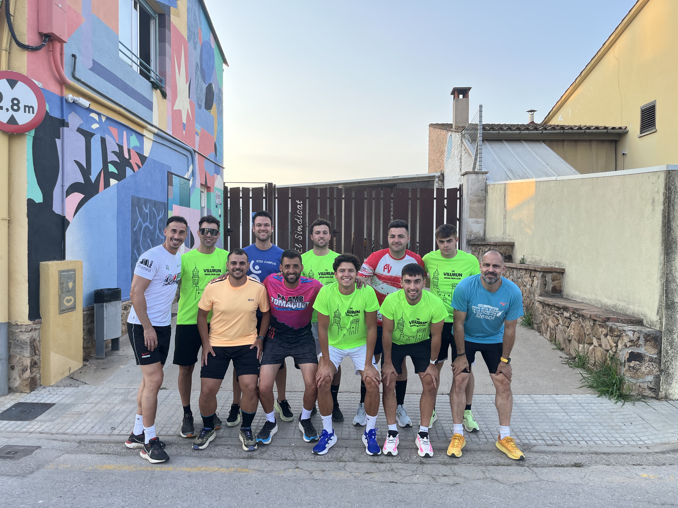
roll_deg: +1.1
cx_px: 339
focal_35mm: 26
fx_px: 509
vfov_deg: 53.1
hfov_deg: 67.3
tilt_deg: -1.6
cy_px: 254
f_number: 1.6
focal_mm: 5.1
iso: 50
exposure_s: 1/608
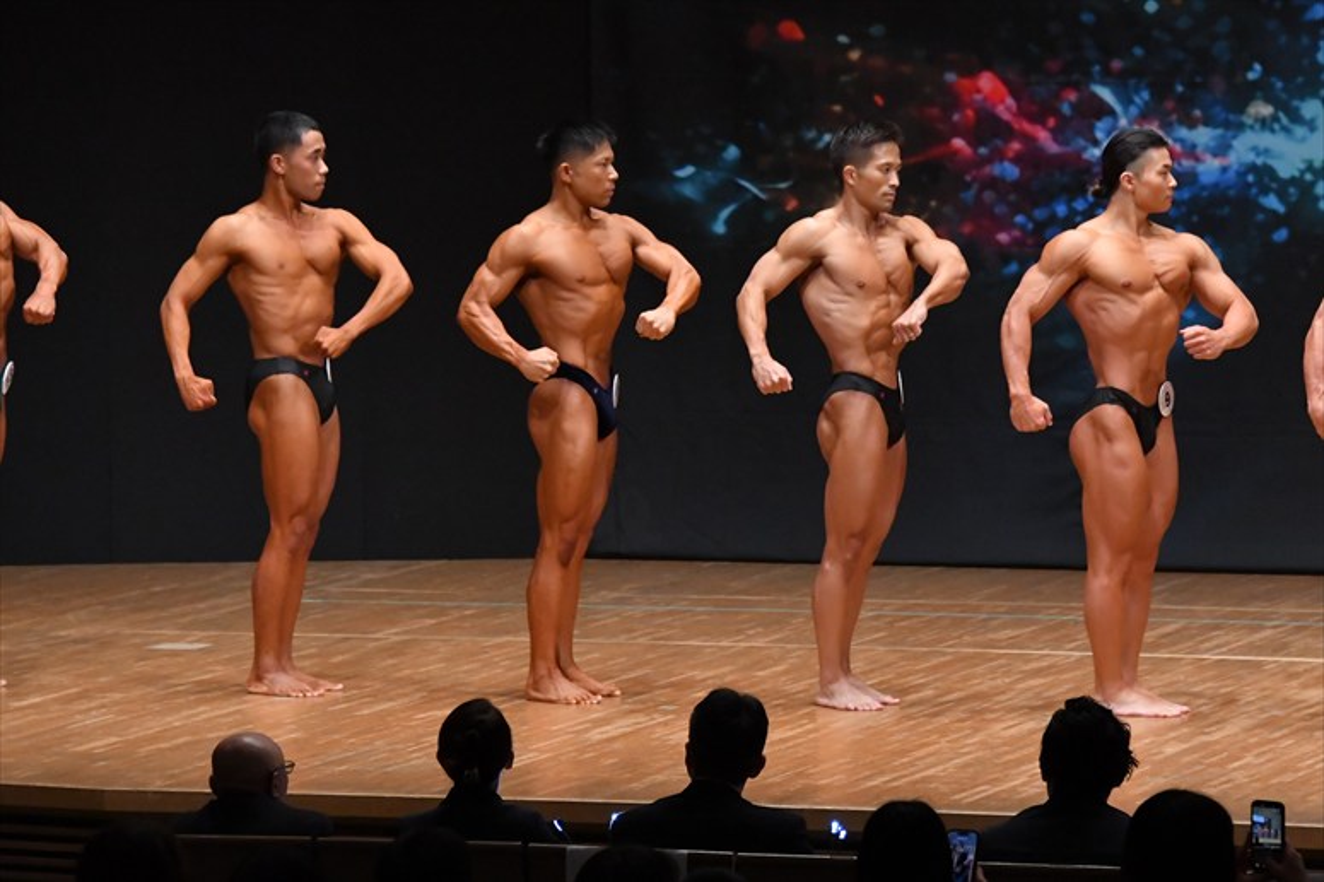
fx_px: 7977
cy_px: 441
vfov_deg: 6.3
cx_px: 662
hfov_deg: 9.5
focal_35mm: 217
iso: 6400
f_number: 5.6
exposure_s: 1/400
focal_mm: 145
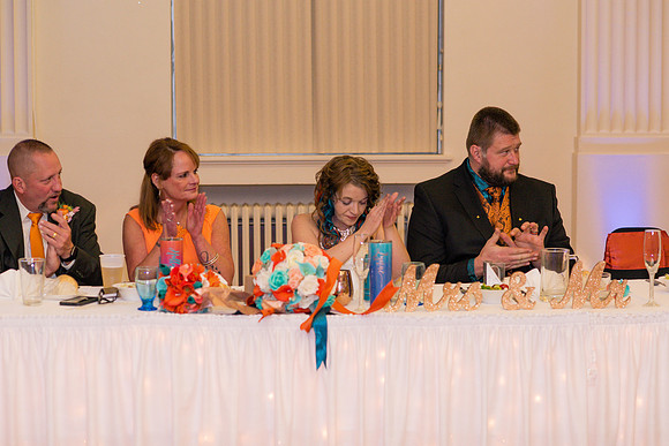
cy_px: 223
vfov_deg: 16.1
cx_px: 334
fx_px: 1580
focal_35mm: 85
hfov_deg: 23.9
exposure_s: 1/100
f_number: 3.2
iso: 640
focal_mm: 85
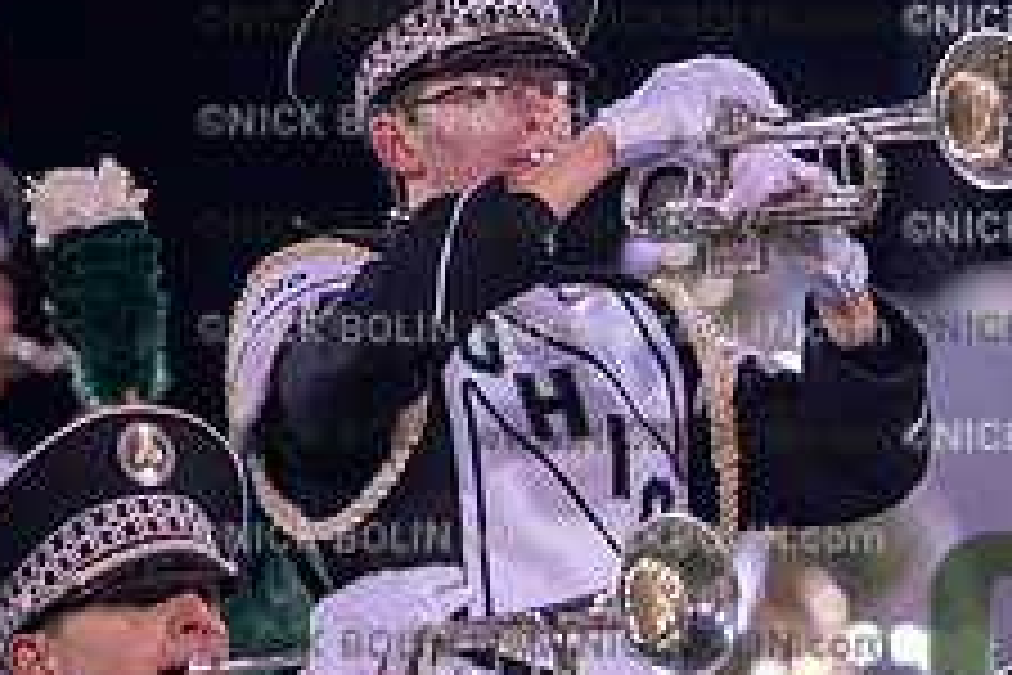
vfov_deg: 2.7
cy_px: 749
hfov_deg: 4.0
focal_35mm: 515
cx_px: 1246
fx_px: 14476
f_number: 2.8
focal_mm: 200
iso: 2500
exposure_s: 1/1250
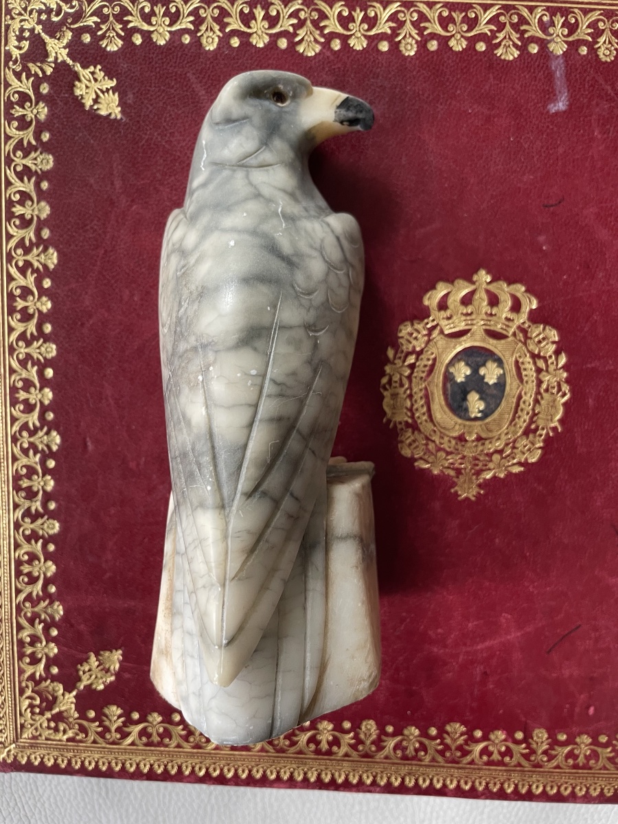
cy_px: 412
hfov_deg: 53.1
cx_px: 309
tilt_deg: -85.3
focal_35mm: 26
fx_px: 619
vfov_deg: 67.3
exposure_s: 1/83
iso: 125
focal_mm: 4.2
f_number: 1.6
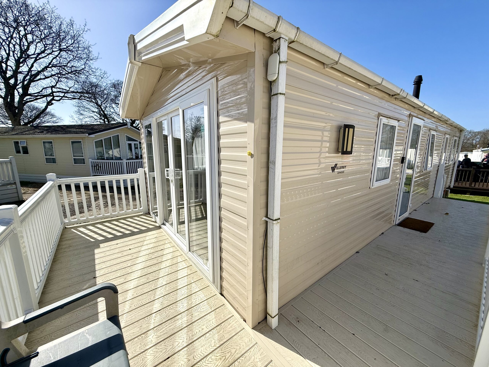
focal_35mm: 14
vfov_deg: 85.7
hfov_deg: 102.1
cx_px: 244
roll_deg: +0.1
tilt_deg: -10.0
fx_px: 198
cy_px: 184
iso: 50
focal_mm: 2.22
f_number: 2.2
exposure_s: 1/3663
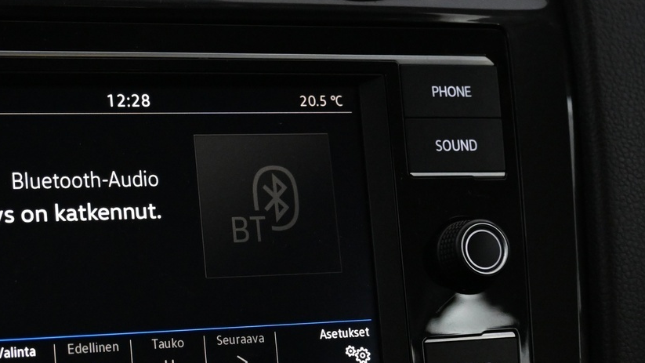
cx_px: 161
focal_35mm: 67
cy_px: 270
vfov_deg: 18.0
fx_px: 1138
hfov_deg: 31.1
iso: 3200
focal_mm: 21.5
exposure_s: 1/30
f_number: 4
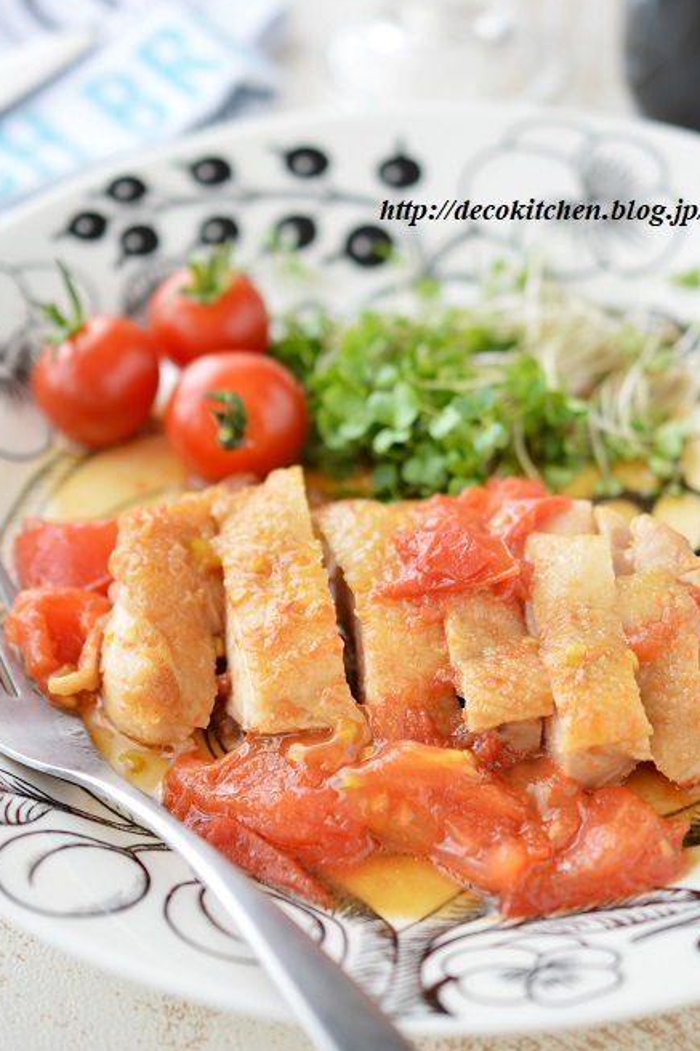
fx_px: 1868
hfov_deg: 21.2
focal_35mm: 64
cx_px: 348
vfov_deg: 31.4
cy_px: 516
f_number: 3
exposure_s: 1/20
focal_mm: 40
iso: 100
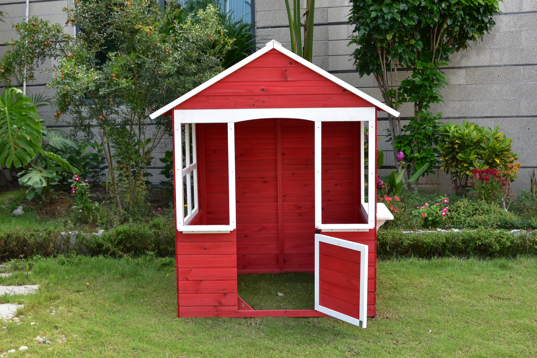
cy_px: 179
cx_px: 268
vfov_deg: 28.1
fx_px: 716
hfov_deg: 41.1
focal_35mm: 48
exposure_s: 1/100
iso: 400
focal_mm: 32
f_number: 9
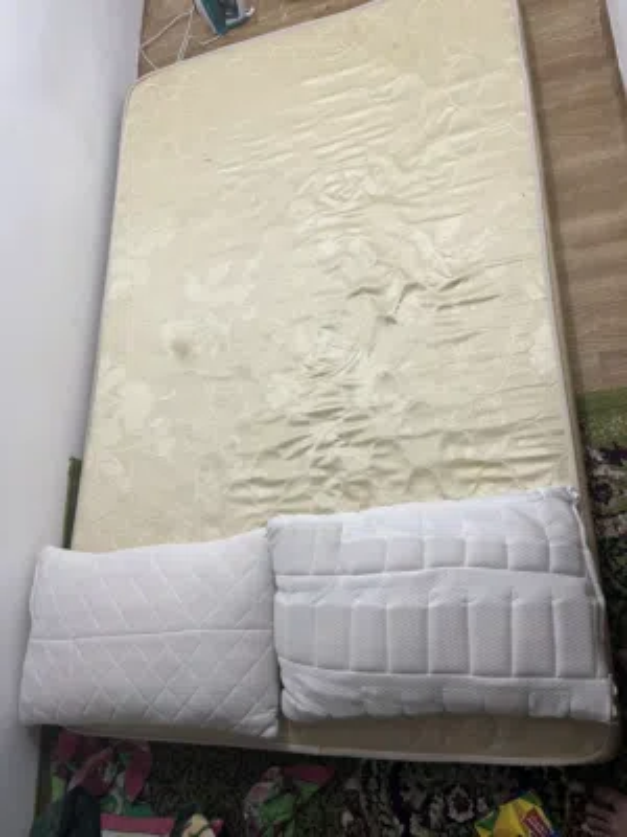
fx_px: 628
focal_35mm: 26
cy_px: 418
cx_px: 314
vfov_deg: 67.3
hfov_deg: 53.1
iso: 80
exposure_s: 1/50
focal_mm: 5.1
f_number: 1.6
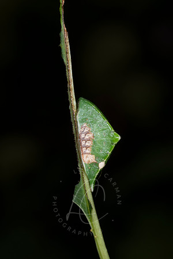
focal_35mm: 158
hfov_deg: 8.7
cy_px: 130
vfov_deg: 13.0
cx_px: 86
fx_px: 1135
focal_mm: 105
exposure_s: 1/200
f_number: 29
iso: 64
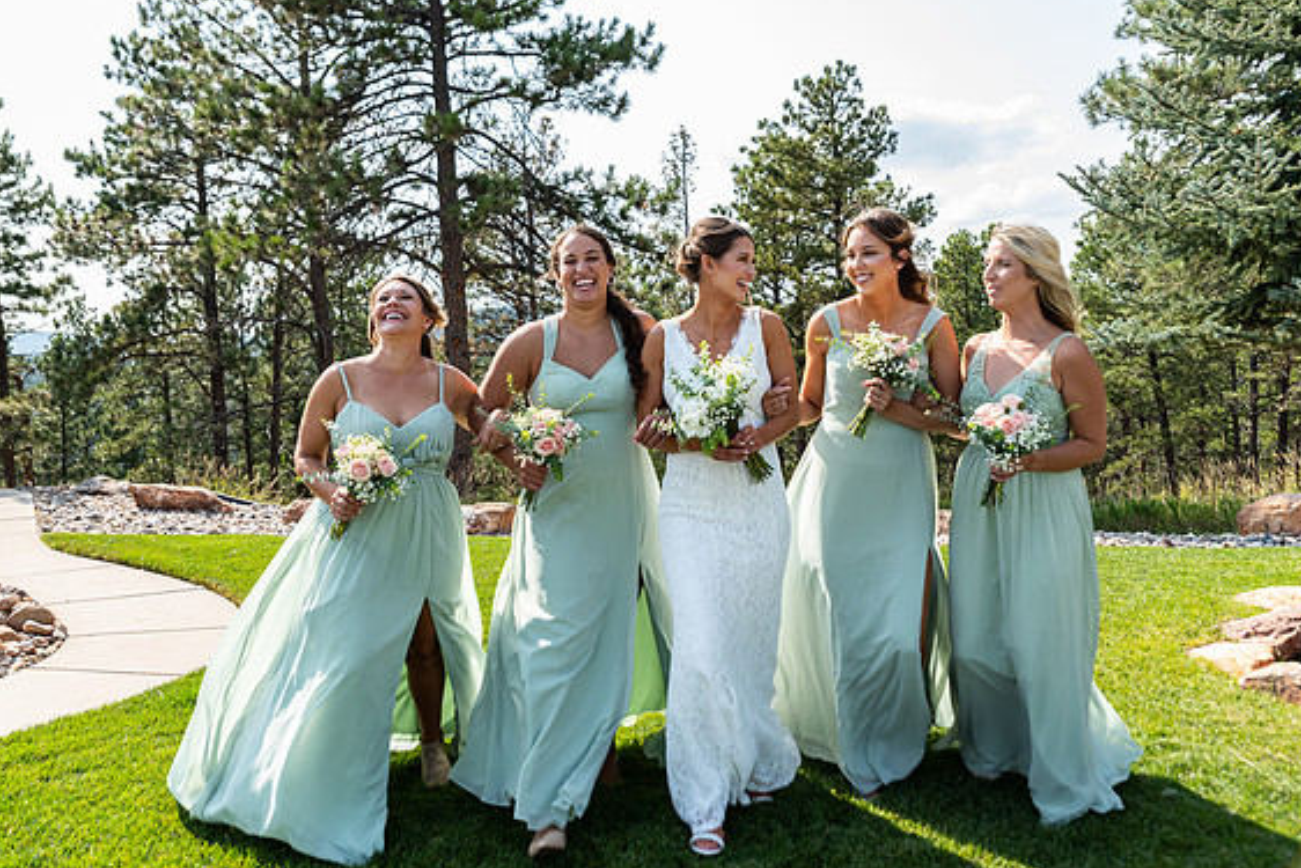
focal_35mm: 32
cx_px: 648
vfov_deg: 41.1
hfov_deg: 58.7
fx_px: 1157
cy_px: 434
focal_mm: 31
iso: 80
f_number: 4.5
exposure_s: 1/160
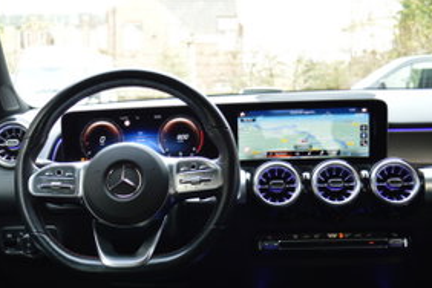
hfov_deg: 38.6
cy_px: 243
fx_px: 612
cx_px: 154
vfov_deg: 25.9
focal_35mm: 51
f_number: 3.8
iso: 400
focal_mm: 20
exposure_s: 1/30
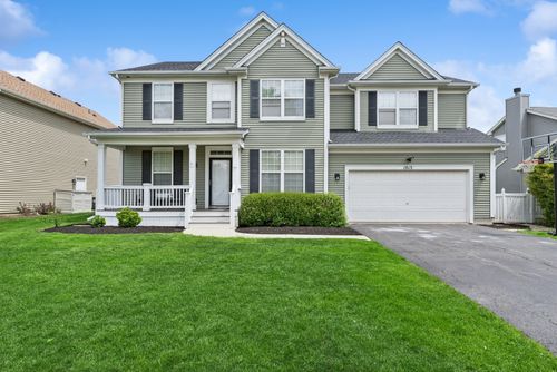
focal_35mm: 20
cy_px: 186
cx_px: 278
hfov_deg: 83.9
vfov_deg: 62.0
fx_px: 310
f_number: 11
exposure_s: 1/250
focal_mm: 20
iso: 200
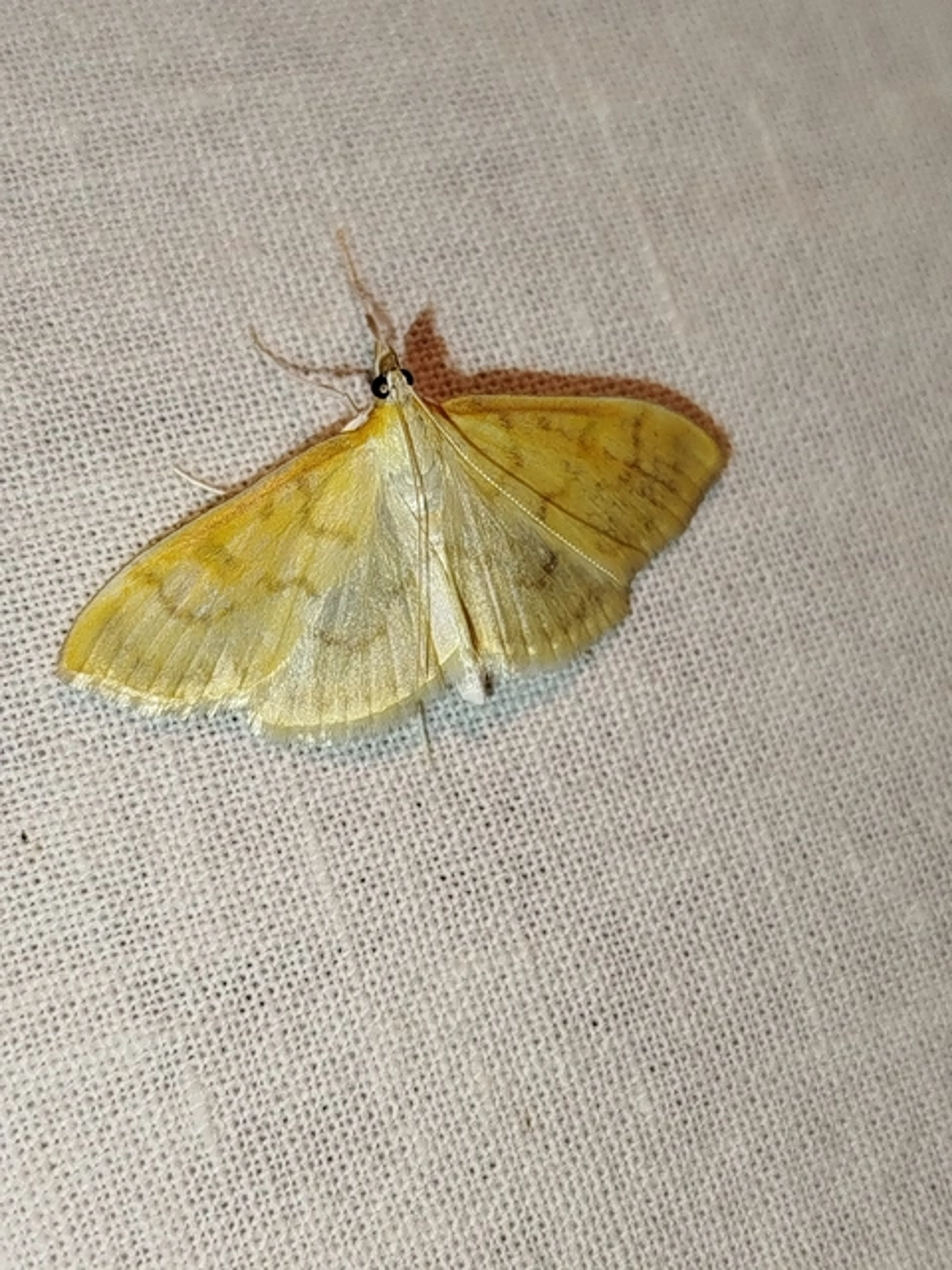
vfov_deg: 28.2
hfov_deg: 21.3
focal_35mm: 69
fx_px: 2530
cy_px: 635
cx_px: 476
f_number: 1.7
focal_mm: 5.31
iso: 64
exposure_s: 1/50
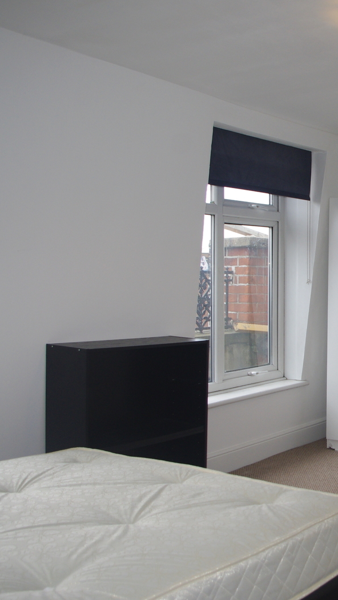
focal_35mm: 43
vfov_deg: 47.4
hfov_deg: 25.7
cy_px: 301
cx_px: 372
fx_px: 685
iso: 400
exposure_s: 1/100
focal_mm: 18
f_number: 4
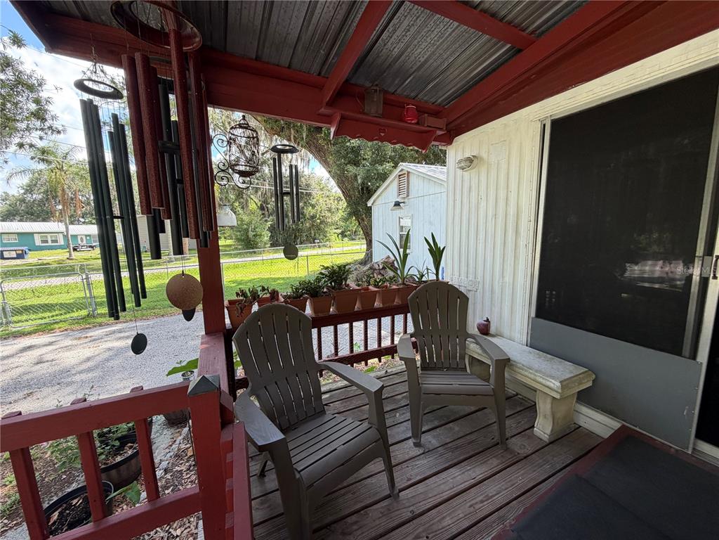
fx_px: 291
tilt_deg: -8.6
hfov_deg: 102.1
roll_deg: +1.0
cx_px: 360
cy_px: 270
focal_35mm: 14
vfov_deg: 85.7
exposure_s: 1/121
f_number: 2.2
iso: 50
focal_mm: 2.22
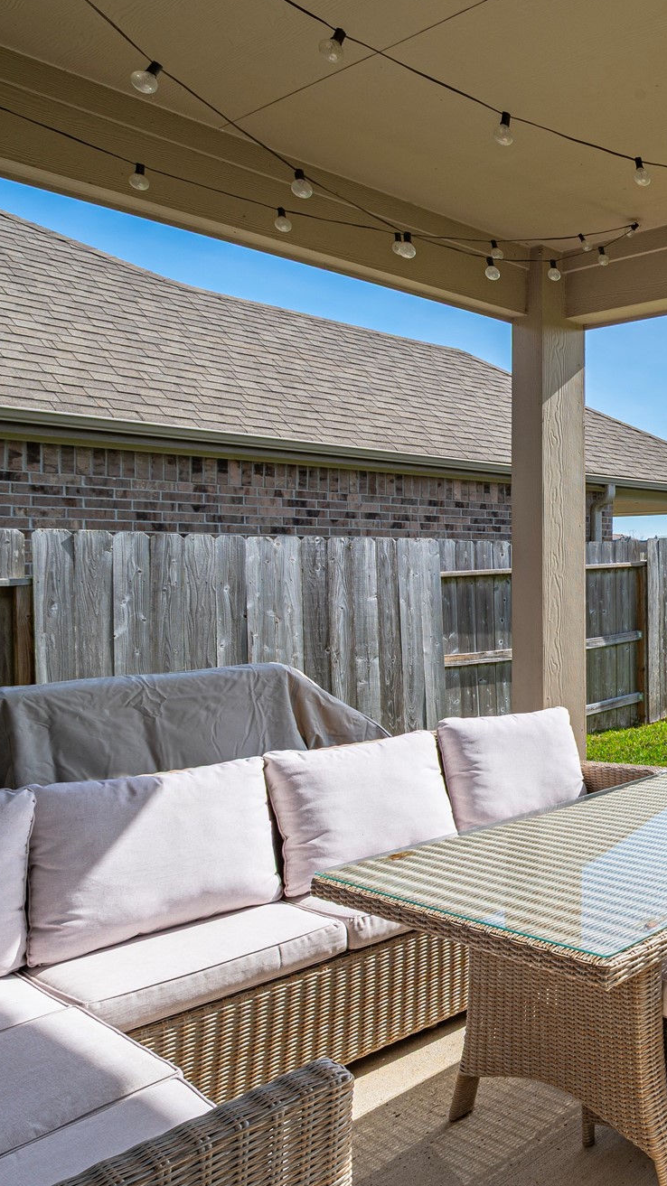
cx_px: 950
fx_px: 818
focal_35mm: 26
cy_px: 568
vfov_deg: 71.9
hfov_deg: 30.2
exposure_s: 1/125
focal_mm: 15
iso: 100
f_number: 13
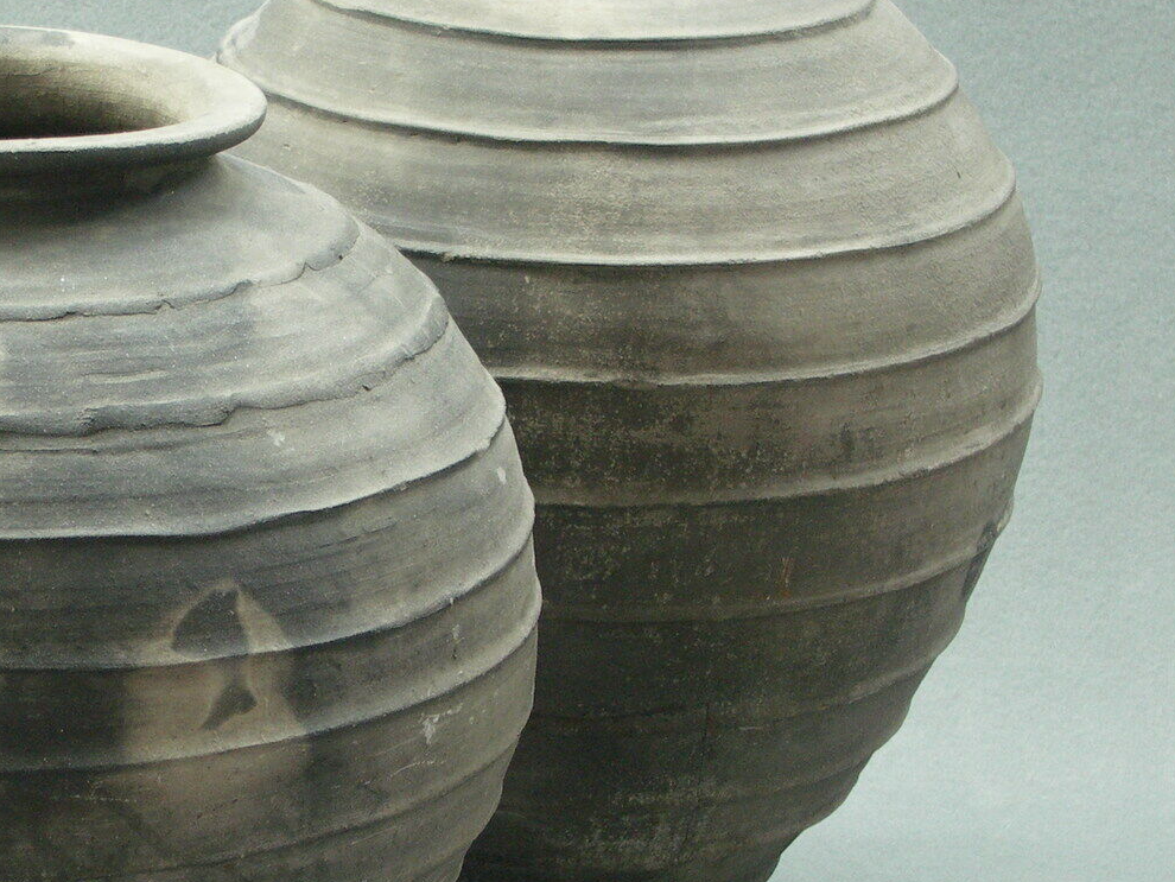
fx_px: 3429
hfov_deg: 19.2
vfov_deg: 14.6
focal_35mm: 101
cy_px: 617
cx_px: 176
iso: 200
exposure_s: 1.6
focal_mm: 13.1
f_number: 3.2
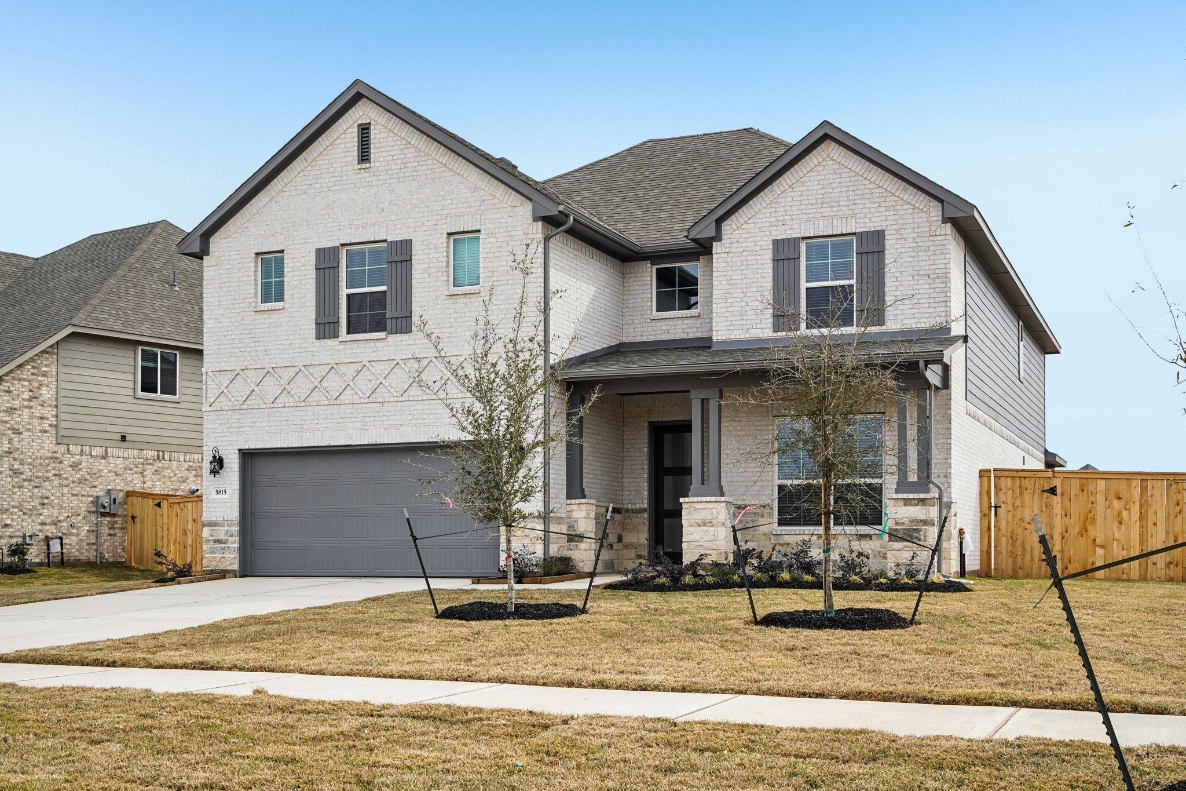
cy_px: 396
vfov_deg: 34.2
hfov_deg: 49.6
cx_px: 593
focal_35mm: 39
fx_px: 1285
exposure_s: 1/1000
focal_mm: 39
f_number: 8
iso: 500
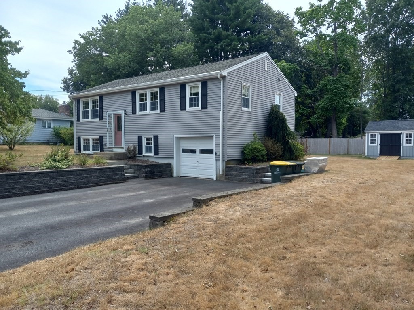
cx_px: 207
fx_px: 323
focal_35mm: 27
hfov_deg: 65.3
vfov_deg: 51.4
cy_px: 155
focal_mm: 3.94
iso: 40
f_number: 1.8
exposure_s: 1/681
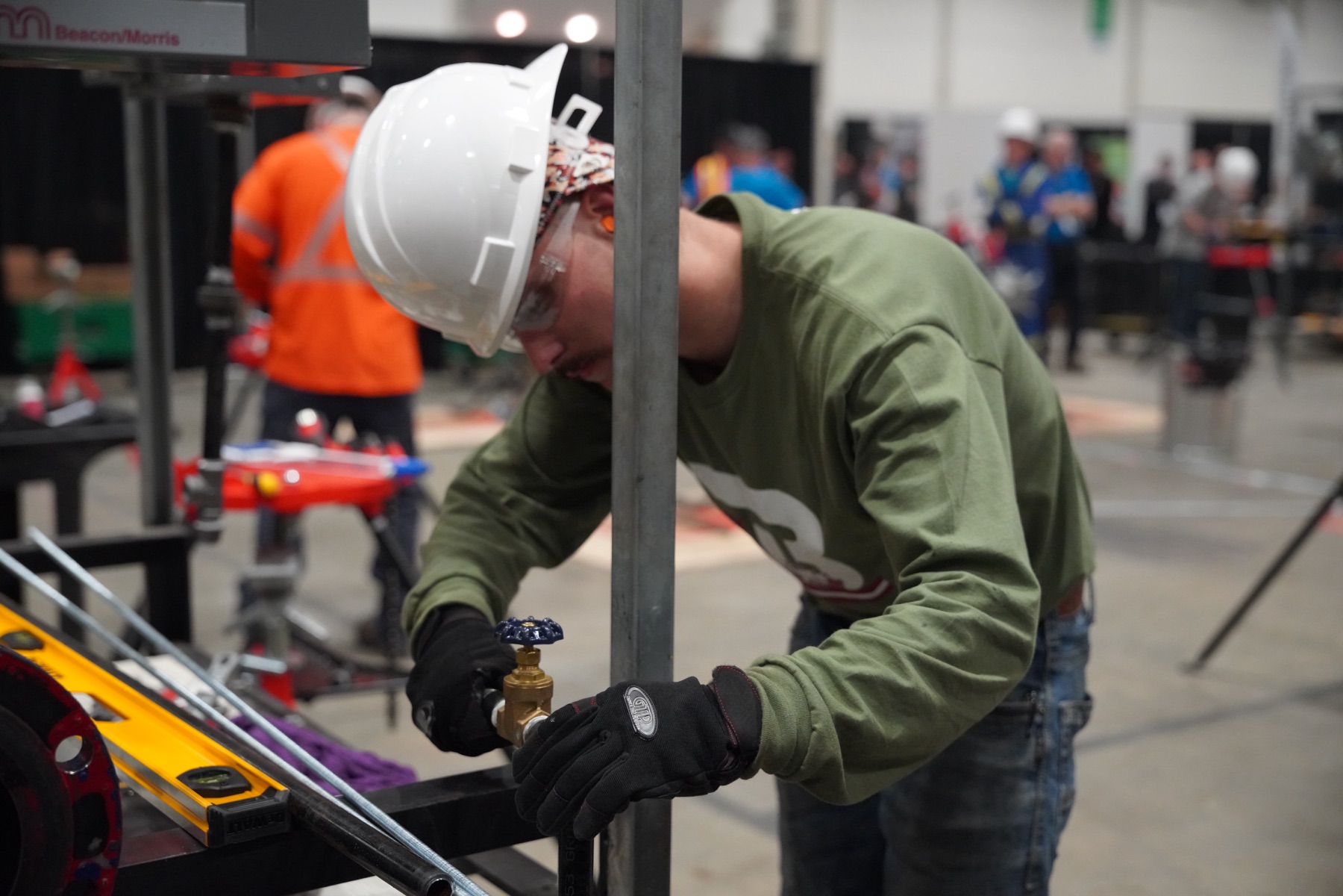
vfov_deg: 28.7
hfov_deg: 42.0
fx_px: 1749
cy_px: 448
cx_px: 672
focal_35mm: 47
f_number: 2.8
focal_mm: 46.9
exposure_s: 1/200
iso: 5000
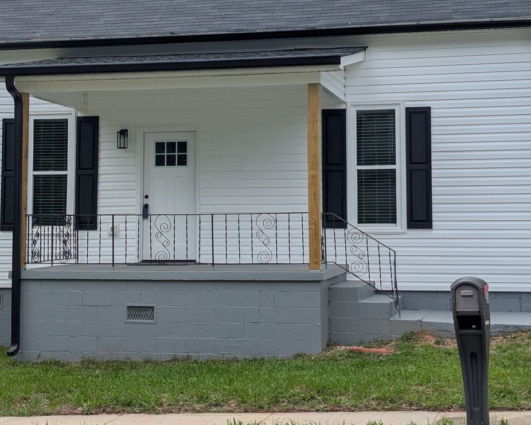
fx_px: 1195
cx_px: 234
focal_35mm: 76
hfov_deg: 25.0
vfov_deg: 20.1
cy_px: 154
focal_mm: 6.81
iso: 47
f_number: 1.85
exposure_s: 1/2532
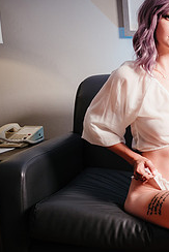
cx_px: 293
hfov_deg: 16.0
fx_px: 520
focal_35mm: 74
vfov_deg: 27.0
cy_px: 184
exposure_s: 1/160
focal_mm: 15
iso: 200
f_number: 2.8
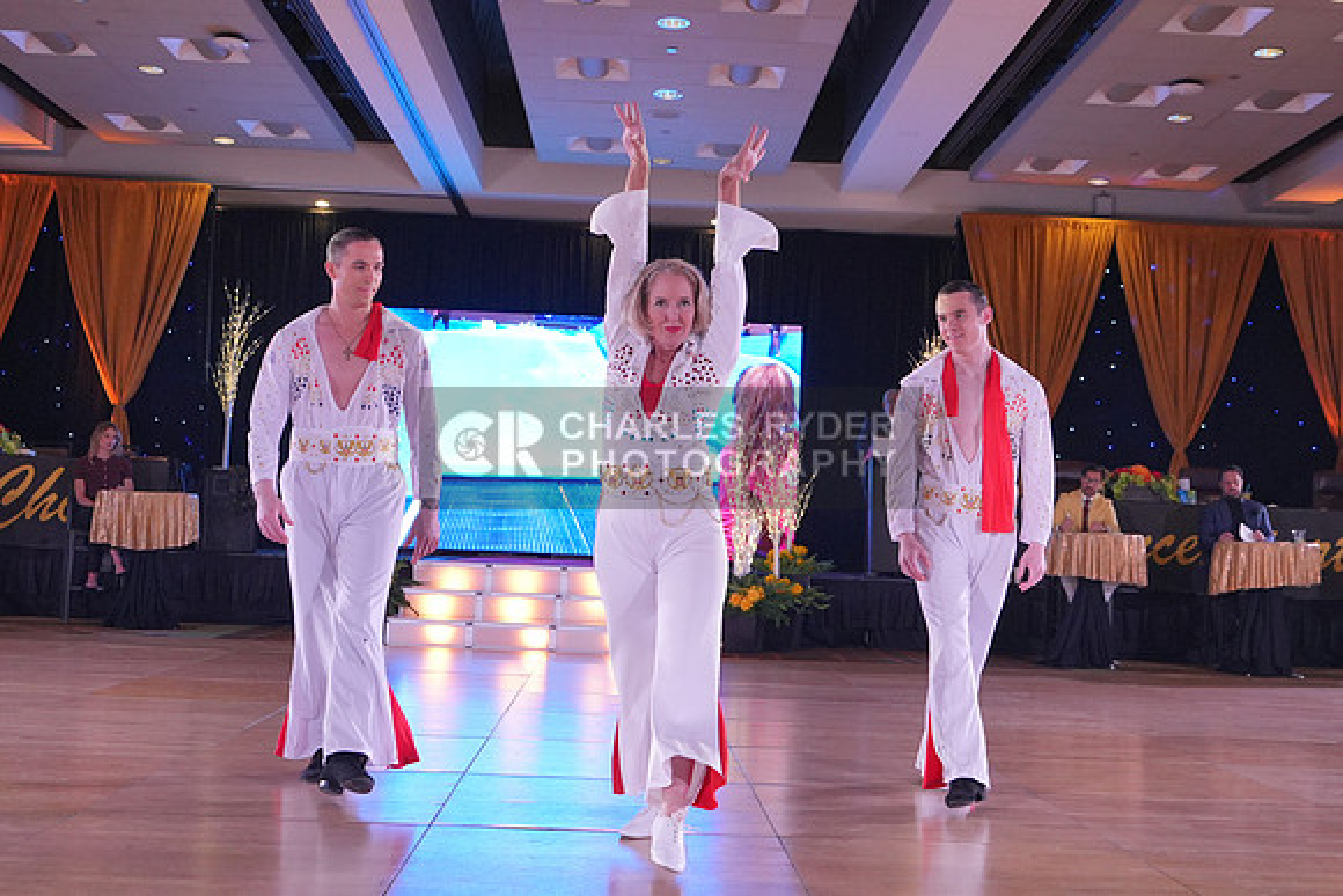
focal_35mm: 42
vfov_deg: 31.9
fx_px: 1567
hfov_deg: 46.4
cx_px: 672
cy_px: 448
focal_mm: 28
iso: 2000
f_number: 4
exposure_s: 1/400
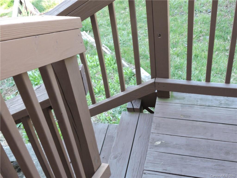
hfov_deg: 34.9
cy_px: 89
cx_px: 118
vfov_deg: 26.6
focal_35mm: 55
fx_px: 377
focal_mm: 9.9
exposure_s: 1/40
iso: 400
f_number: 5.6
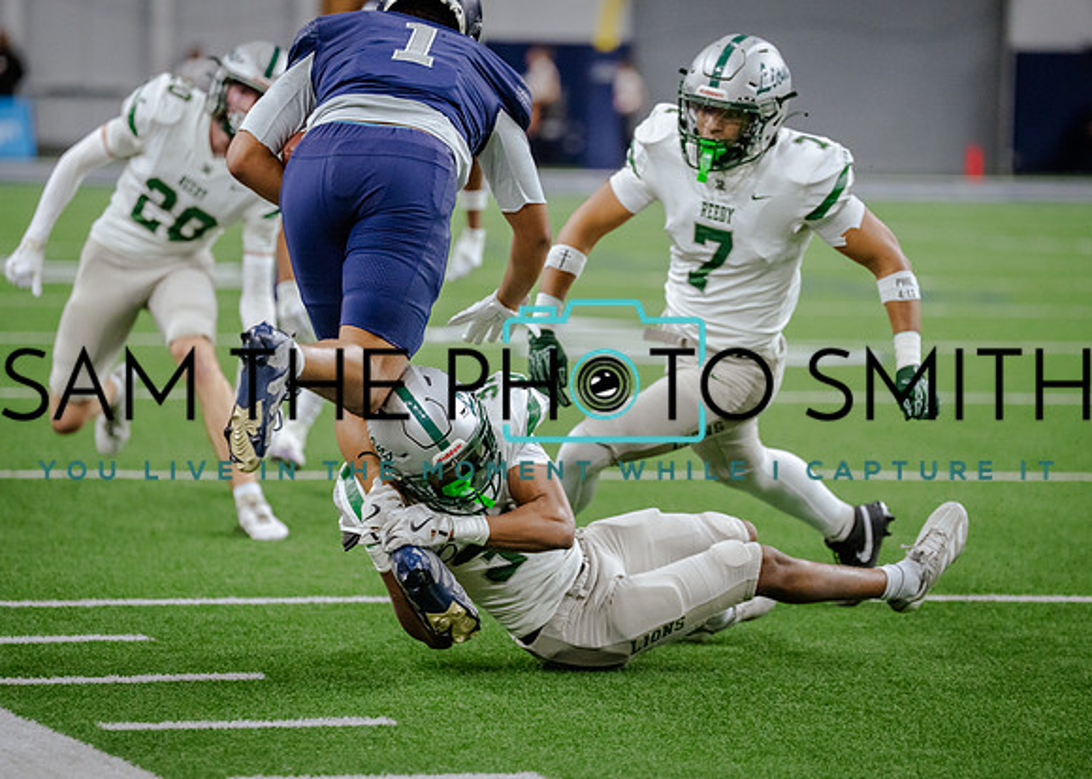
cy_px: 410
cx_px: 524
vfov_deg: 7.6
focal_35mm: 189
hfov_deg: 10.6
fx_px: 5867
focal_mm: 165
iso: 3200
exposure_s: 1/1250
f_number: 2.8
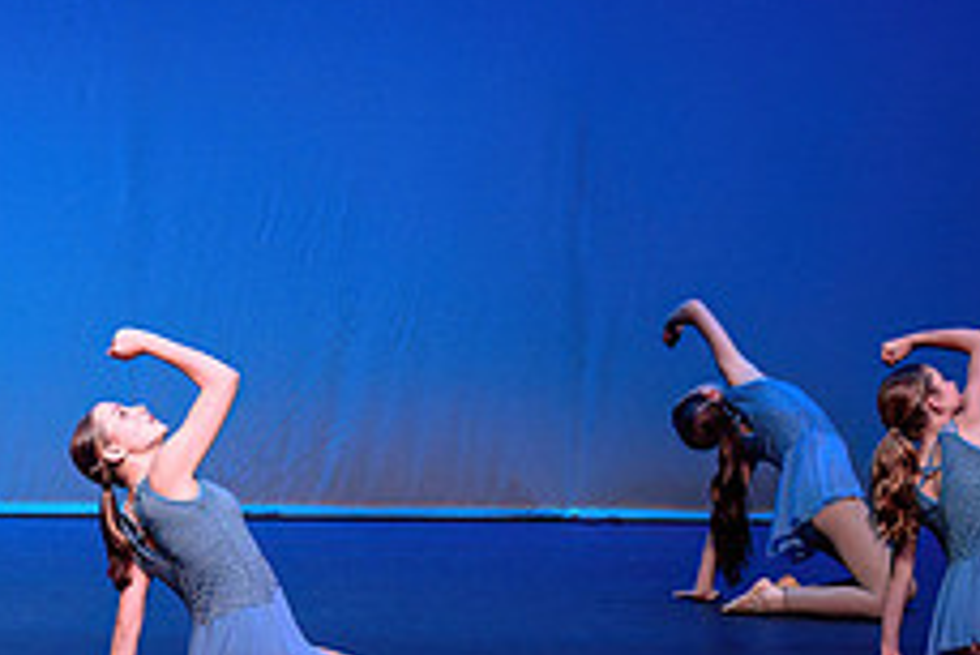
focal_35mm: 253
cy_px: 323
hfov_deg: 8.1
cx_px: -13
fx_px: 6891
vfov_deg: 5.4
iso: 1250
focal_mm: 100
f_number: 2.8
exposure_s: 1/500
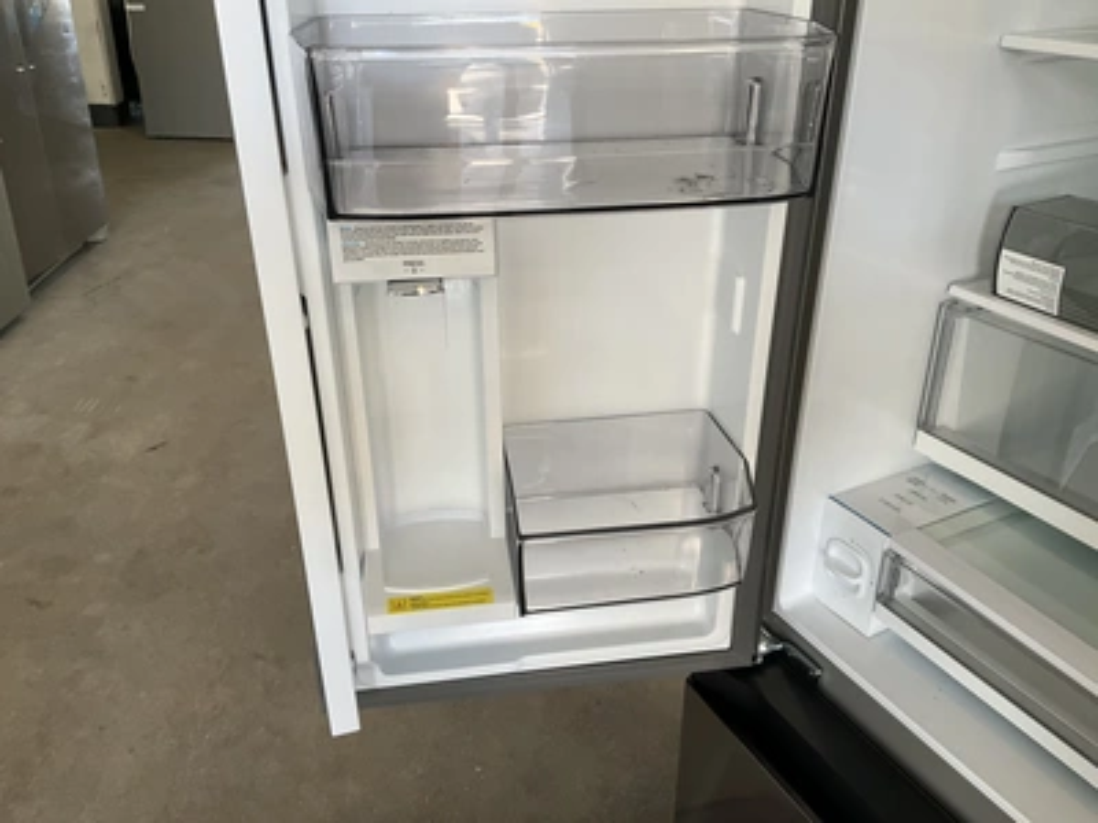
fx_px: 920
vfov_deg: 48.2
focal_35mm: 29
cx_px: 549
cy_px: 412
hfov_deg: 61.7
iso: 64
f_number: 1.8
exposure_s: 1/120
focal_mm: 3
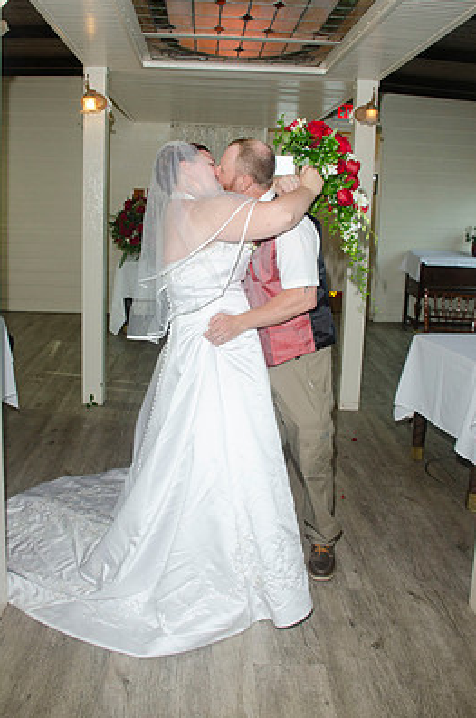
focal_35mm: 34
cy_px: 329
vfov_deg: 55.8
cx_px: 237
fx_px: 677
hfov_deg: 38.7
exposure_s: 1/250
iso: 400
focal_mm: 20
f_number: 5.6
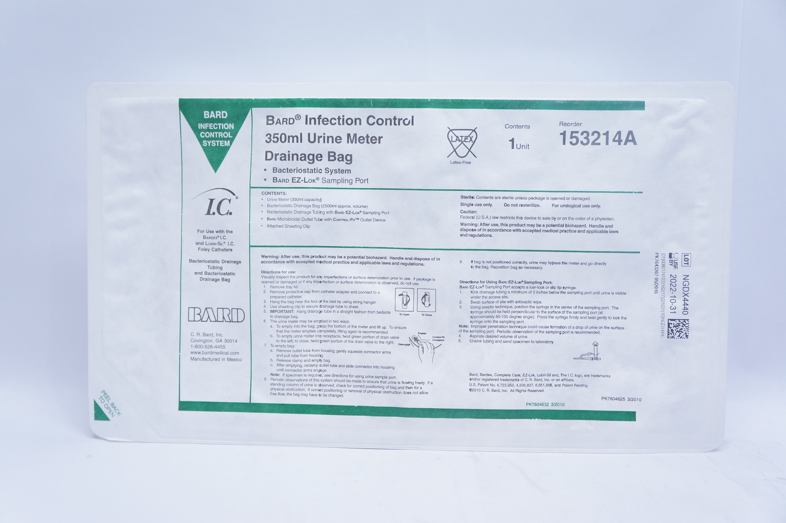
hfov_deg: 55.2
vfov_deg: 38.3
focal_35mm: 34
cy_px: 262
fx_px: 752
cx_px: 393
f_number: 4
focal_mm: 23
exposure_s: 1/160
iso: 800
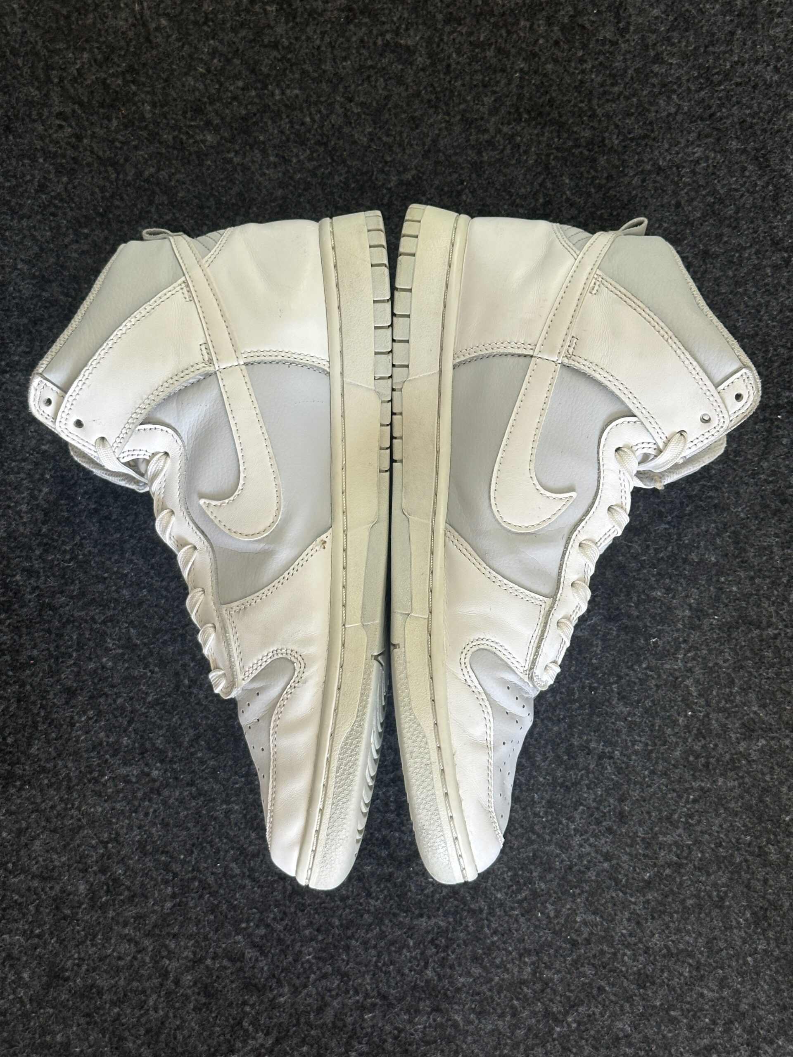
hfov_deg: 30.3
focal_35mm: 48
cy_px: 528
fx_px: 1466
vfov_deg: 39.7
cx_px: 396
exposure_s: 1/50
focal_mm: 6.86
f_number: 1.78
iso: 64
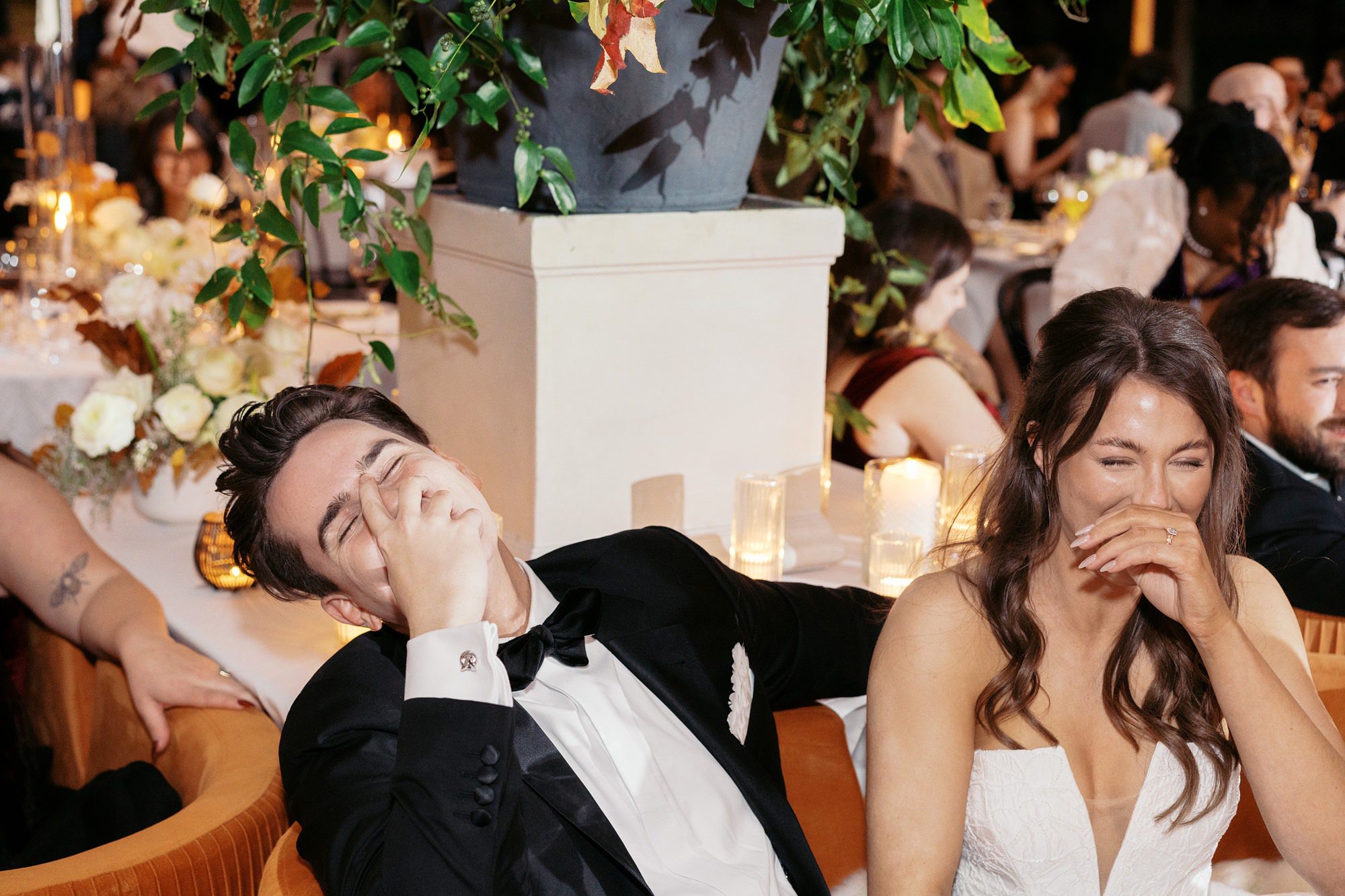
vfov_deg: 24.6
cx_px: 672
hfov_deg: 36.2
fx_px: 2055
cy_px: 448
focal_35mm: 55
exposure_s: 1/80
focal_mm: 55
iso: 2500
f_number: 4
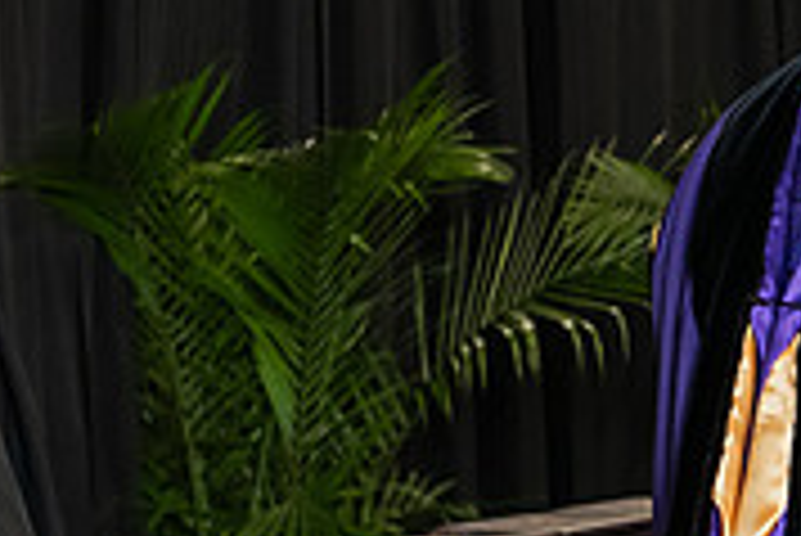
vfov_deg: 6.0
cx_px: 1274
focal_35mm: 228
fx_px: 5077
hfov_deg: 8.8
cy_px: 214
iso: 2500
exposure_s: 1/200
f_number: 5
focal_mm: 70
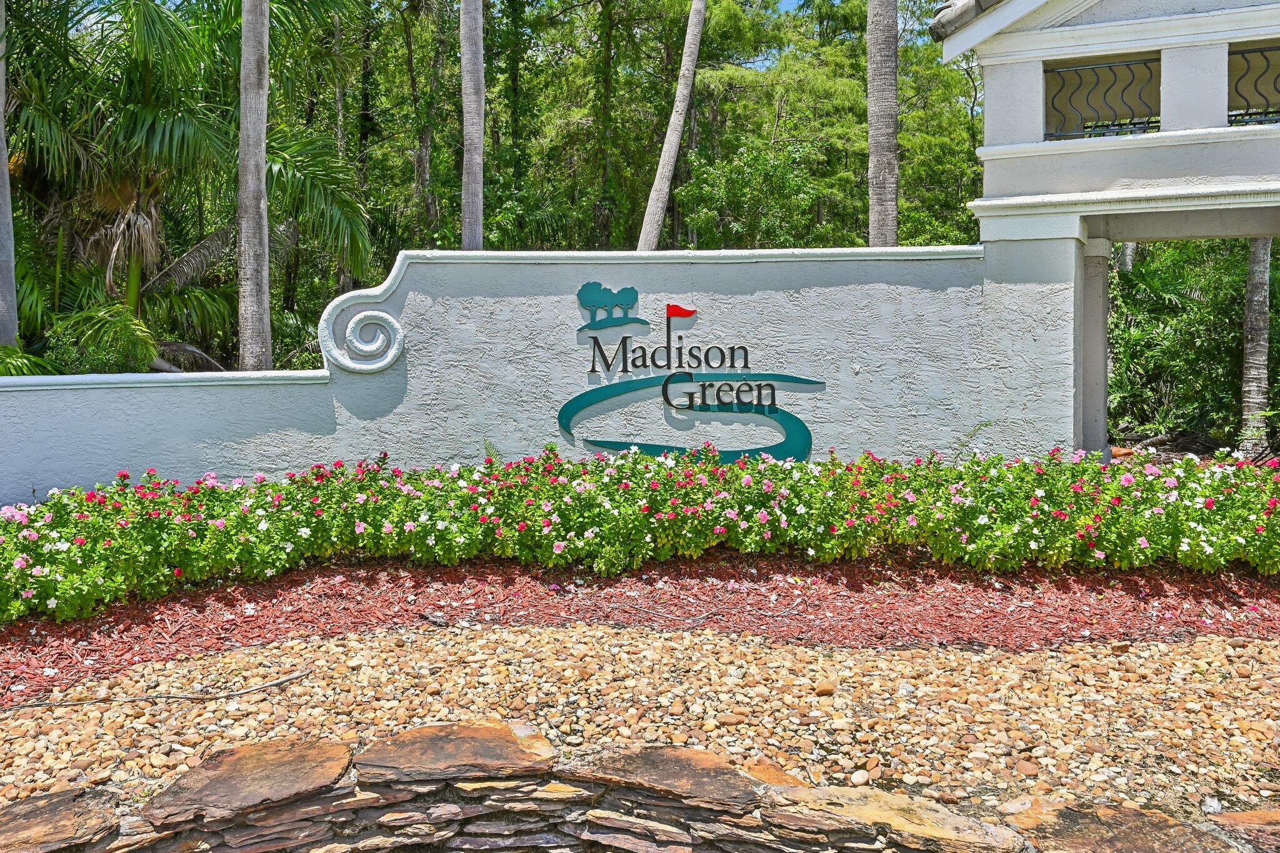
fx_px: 1067
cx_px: 640
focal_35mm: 30
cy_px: 426
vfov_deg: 43.6
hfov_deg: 61.9
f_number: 8
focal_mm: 30
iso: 640
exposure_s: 1/1250
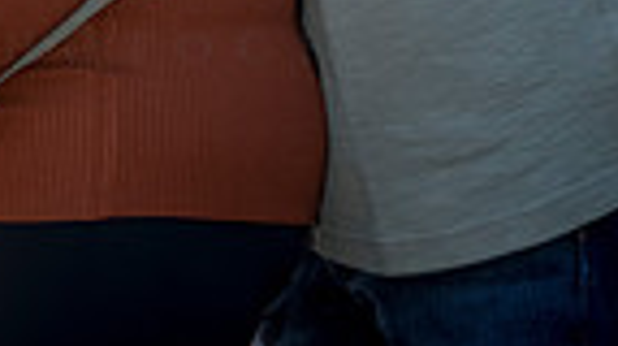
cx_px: 65
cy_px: -506
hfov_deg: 7.7
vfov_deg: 4.2
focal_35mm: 281
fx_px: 4599
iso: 640
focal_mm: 85
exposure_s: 1/640
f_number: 4.5
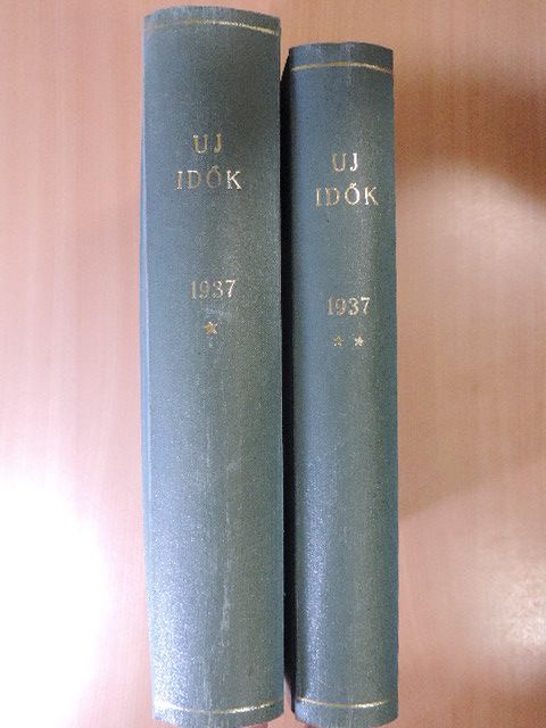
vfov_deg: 60.0
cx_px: 273
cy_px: 364
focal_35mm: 30
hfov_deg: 46.8
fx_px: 631
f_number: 3.1
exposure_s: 1/100
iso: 1600
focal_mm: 5.3
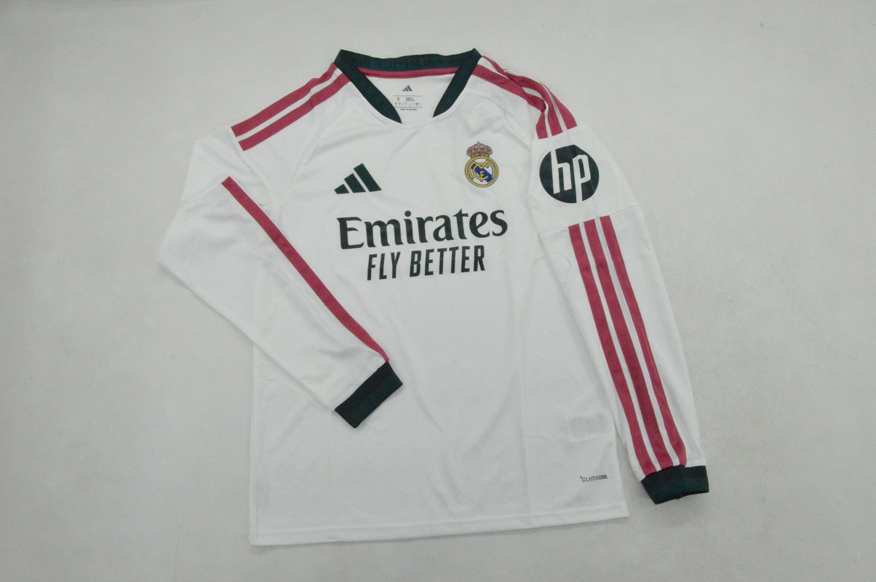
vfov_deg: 39.9
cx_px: 438
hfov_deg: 57.3
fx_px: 802
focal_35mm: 33
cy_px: 291
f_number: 25
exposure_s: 1/200
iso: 6400
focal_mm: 22
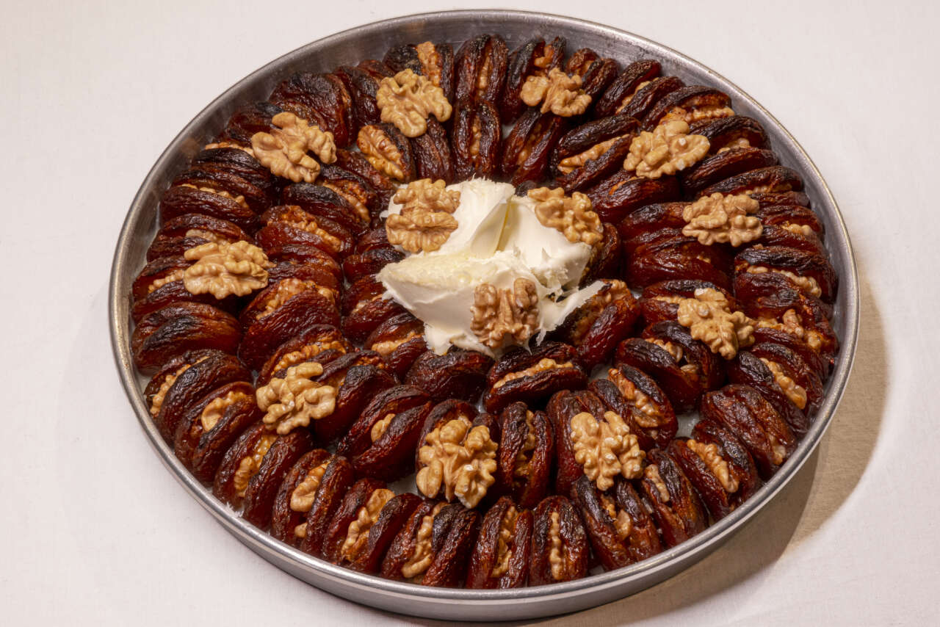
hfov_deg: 24.5
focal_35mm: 83
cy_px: 314
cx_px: 470
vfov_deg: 16.5
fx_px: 2168
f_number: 18
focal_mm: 55
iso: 250
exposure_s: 1/8
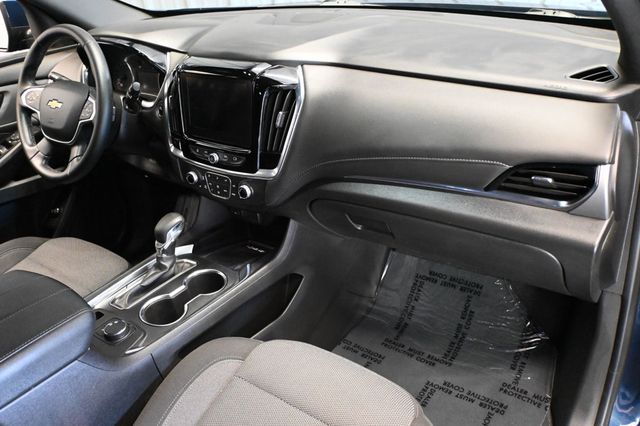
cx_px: 320
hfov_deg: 62.0
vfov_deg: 43.6
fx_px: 533
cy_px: 213
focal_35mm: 30
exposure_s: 1/60
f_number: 3.8
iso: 7200
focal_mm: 20
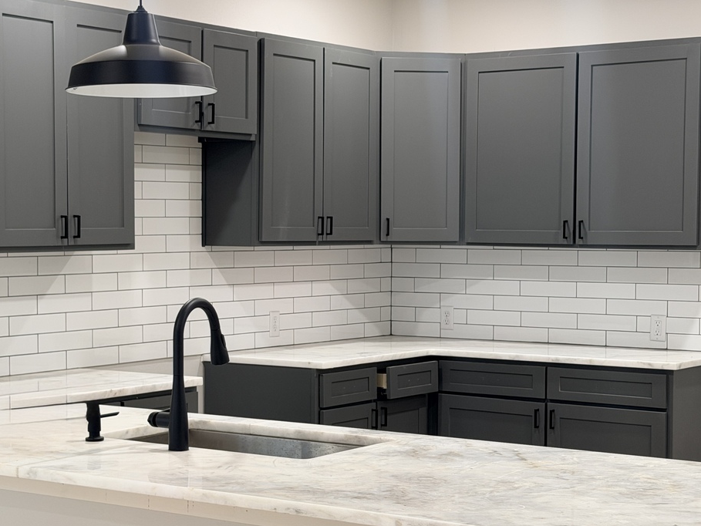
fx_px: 1539
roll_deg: -0.1
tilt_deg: -2.7
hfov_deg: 25.6
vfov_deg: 19.4
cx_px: 307
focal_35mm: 76
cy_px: 292
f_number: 1.78
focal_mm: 6.76
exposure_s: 1/60
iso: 160
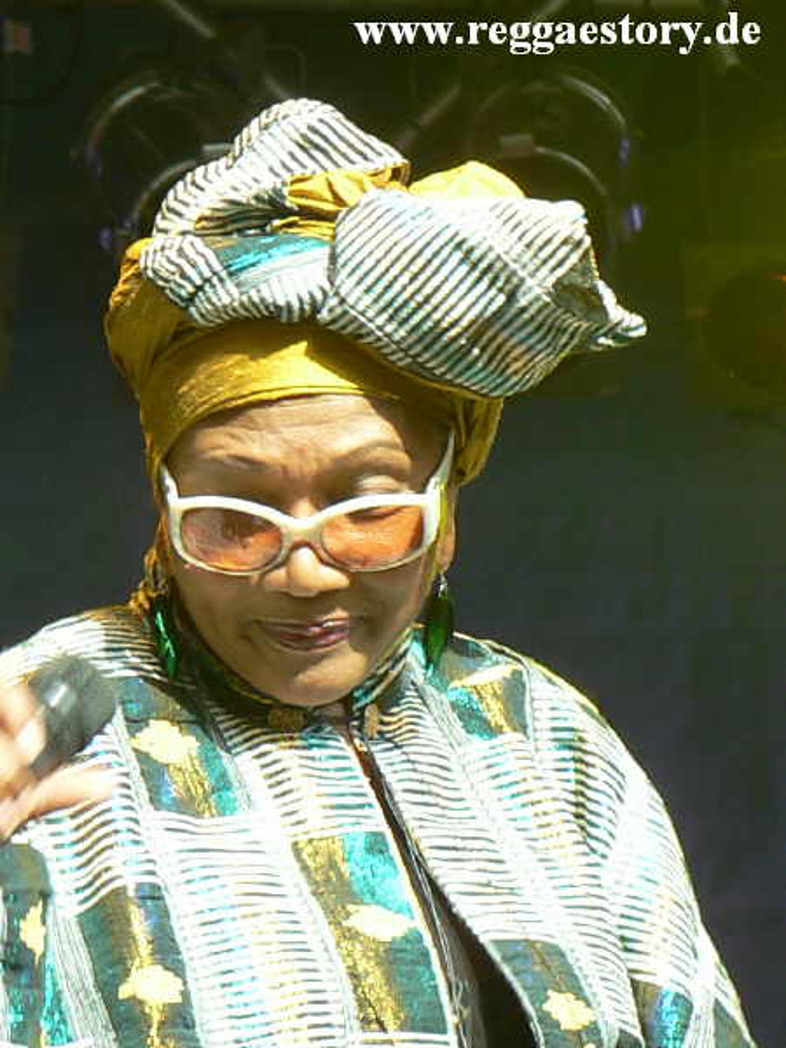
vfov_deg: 18.2
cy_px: 524
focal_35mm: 108
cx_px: 393
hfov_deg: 13.7
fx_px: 3270
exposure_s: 1/80
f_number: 3.2
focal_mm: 18.6
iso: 64
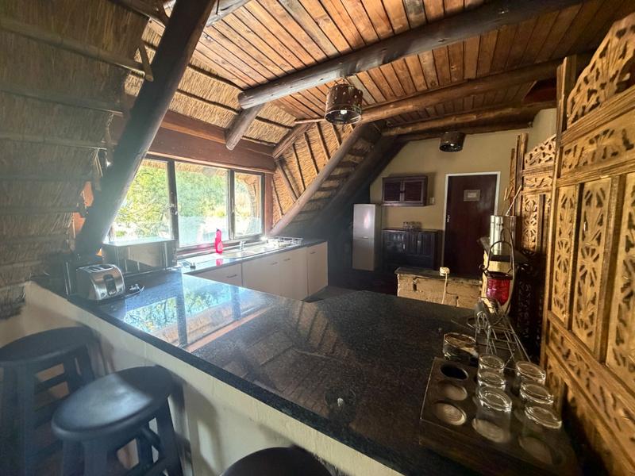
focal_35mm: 14
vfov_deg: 85.7
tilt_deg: -6.4
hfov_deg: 102.1
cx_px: 318
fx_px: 257
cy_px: 238
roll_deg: +0.2
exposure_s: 1/60
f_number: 2.2
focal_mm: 2.22
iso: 640
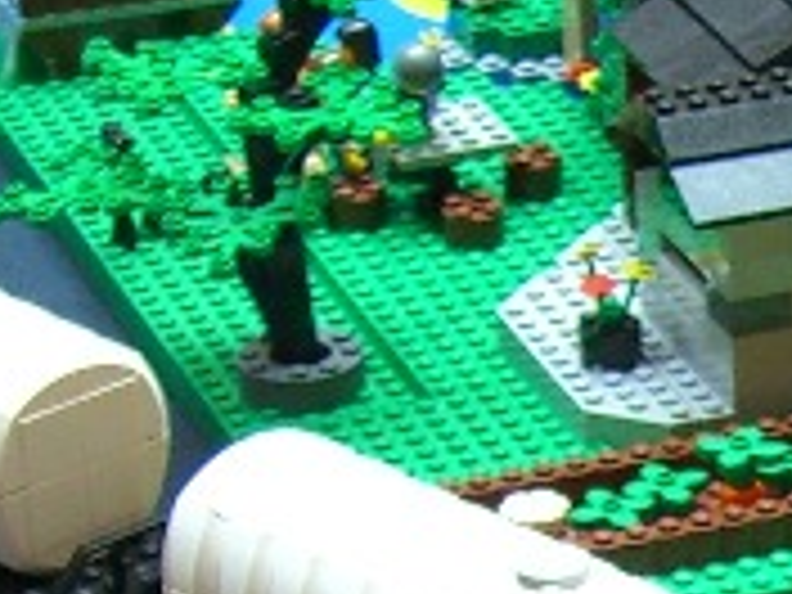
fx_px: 5056
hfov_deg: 8.6
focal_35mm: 221
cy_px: 1197
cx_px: 1408
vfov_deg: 6.5
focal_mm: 7.9
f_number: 2.8
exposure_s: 1/15
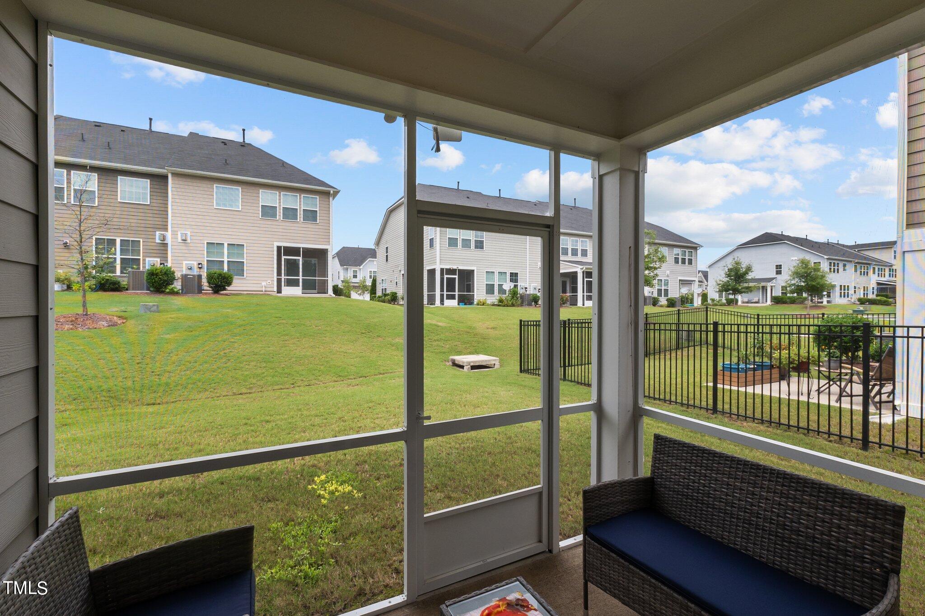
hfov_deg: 100.4
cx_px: 462
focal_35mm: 15
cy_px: 308
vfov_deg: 77.3
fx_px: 385
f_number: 7.1
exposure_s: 1/500
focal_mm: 10
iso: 500
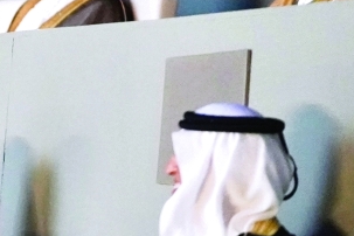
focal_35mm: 473
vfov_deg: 2.9
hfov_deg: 4.3
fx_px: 4651
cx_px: -336
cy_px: 144
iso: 6400
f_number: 2.8
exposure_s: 1/80
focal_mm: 112
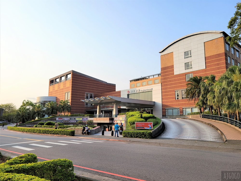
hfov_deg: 67.3
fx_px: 181
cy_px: 90
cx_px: 120
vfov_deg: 53.1
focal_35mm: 26
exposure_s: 1/1550
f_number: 1.8
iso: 40
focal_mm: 5.4
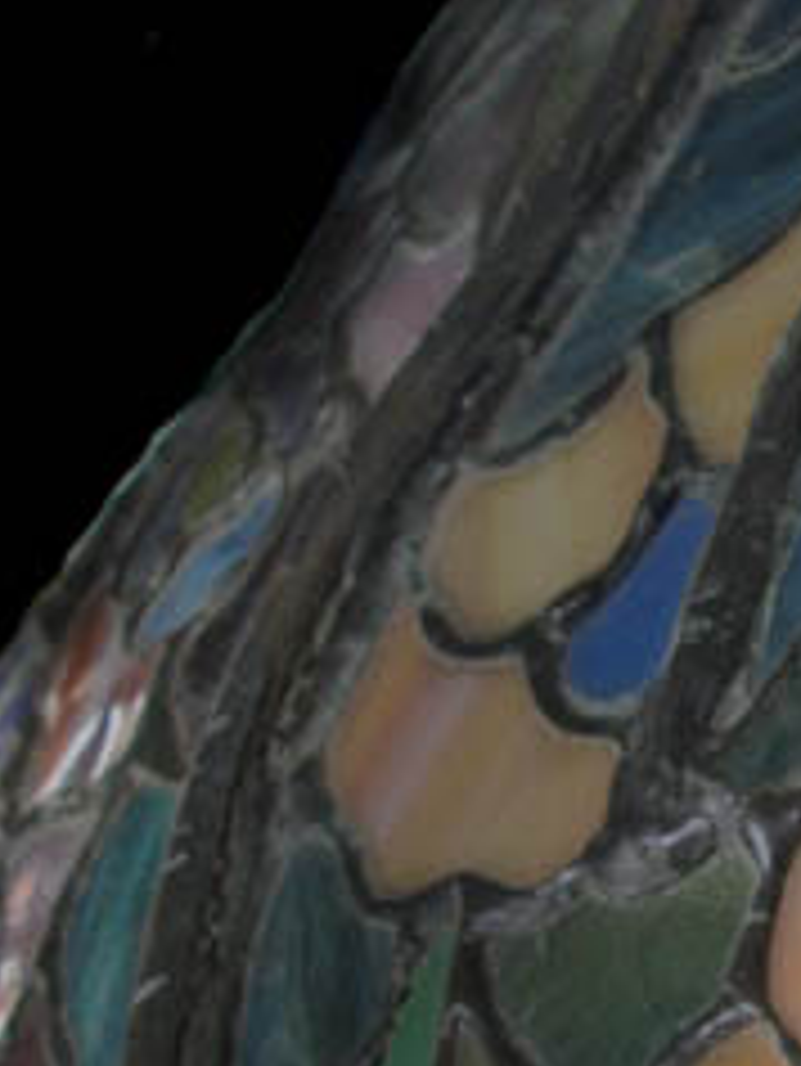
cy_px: 956
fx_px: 2774
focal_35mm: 90
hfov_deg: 15.5
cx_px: 1084
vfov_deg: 21.3
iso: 160
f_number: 2.9
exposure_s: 1/25
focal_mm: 5.7
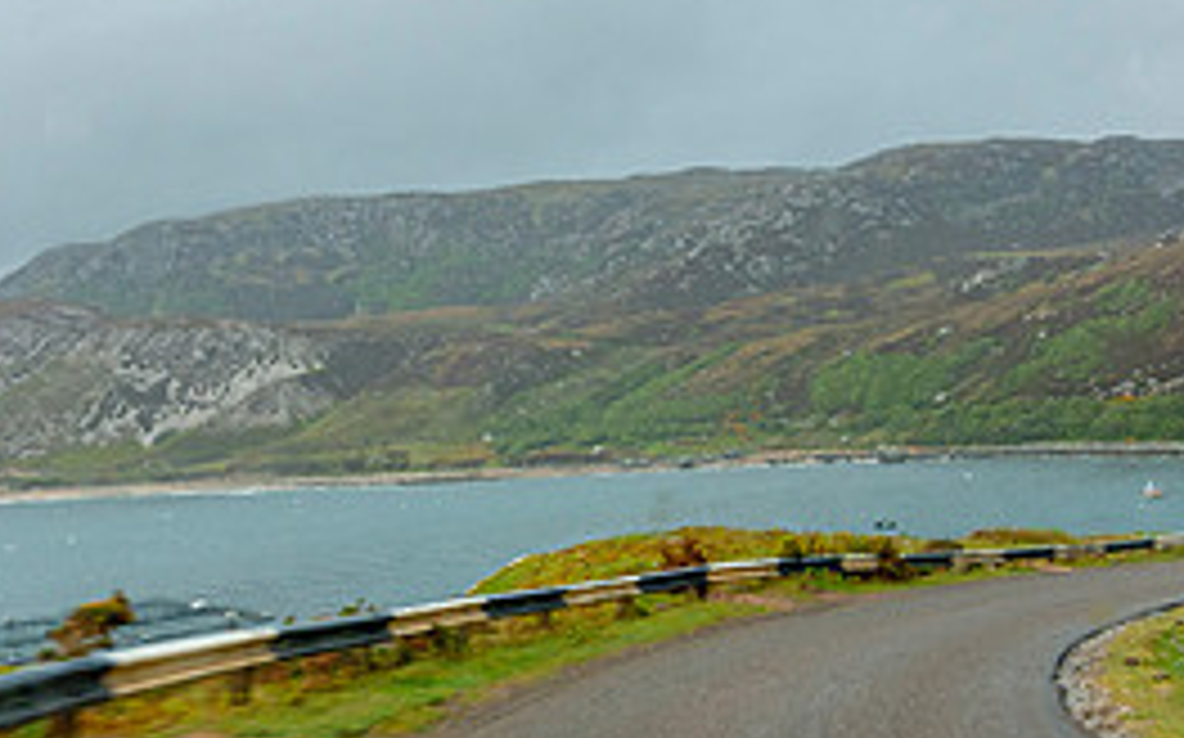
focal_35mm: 54
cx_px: 558
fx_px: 1741
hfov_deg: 37.5
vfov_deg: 23.7
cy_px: 551
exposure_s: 1/50
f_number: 8
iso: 125
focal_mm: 8.8
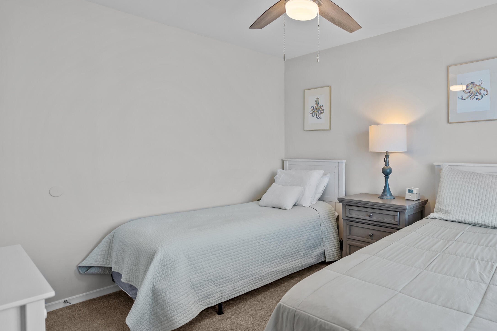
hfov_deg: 76.1
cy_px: 152
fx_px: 304
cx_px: 332
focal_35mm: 22
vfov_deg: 57.2
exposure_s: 1/25
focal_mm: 16
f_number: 4
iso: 500
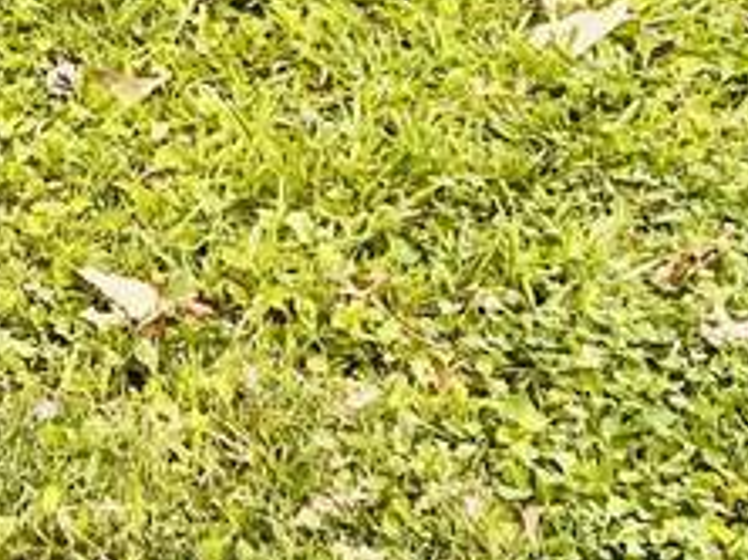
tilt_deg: -0.9
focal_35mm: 150
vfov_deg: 8.6
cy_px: -958
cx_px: -290
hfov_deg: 12.7
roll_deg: -1.3
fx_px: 3238
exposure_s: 1/309
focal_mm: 5.1
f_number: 1.6
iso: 50
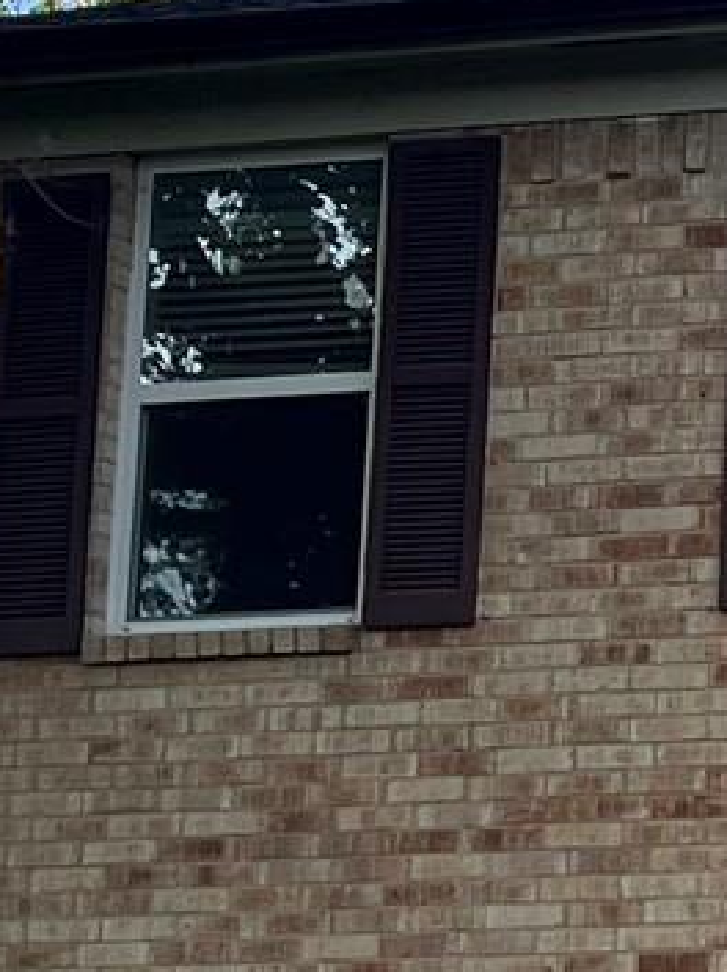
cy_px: 642
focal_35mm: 151
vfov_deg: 13.1
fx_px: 4236
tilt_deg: +9.9
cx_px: 1829
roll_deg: +0.7
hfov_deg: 8.8
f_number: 1.6
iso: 50
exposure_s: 1/1721
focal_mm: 5.1
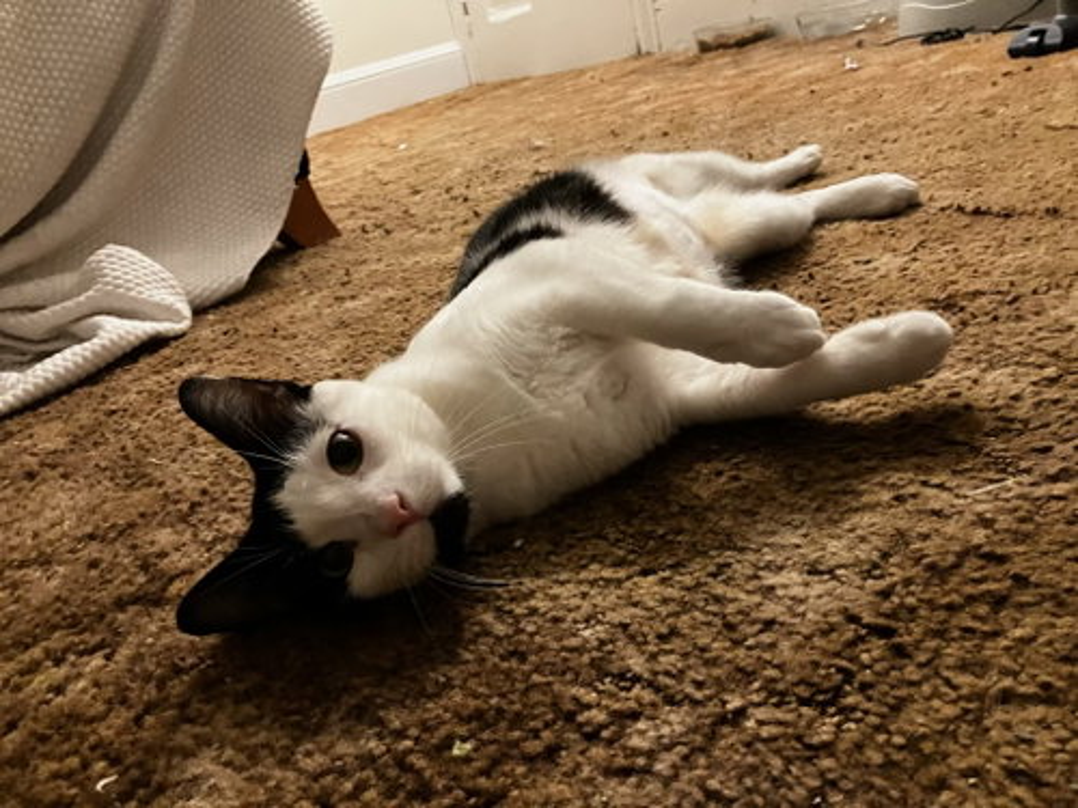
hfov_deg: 63.4
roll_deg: +13.7
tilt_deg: -21.1
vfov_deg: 49.7
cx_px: 539
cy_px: 404
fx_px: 872
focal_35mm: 28
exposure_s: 1/30
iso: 640
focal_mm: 3.99
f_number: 1.8
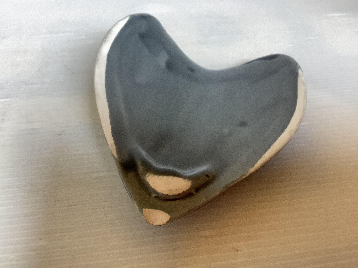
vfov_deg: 45.4
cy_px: 134
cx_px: 179
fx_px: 321
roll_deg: +0.1
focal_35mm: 31
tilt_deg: -41.1
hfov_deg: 58.4
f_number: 2.4
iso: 320
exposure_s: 1/33
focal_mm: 3.3
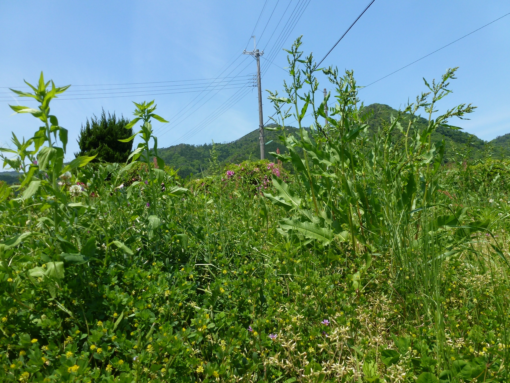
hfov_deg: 71.6
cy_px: 192
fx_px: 354
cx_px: 255
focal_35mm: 24
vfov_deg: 56.8
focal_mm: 4.3
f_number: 4
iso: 100
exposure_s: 1/640
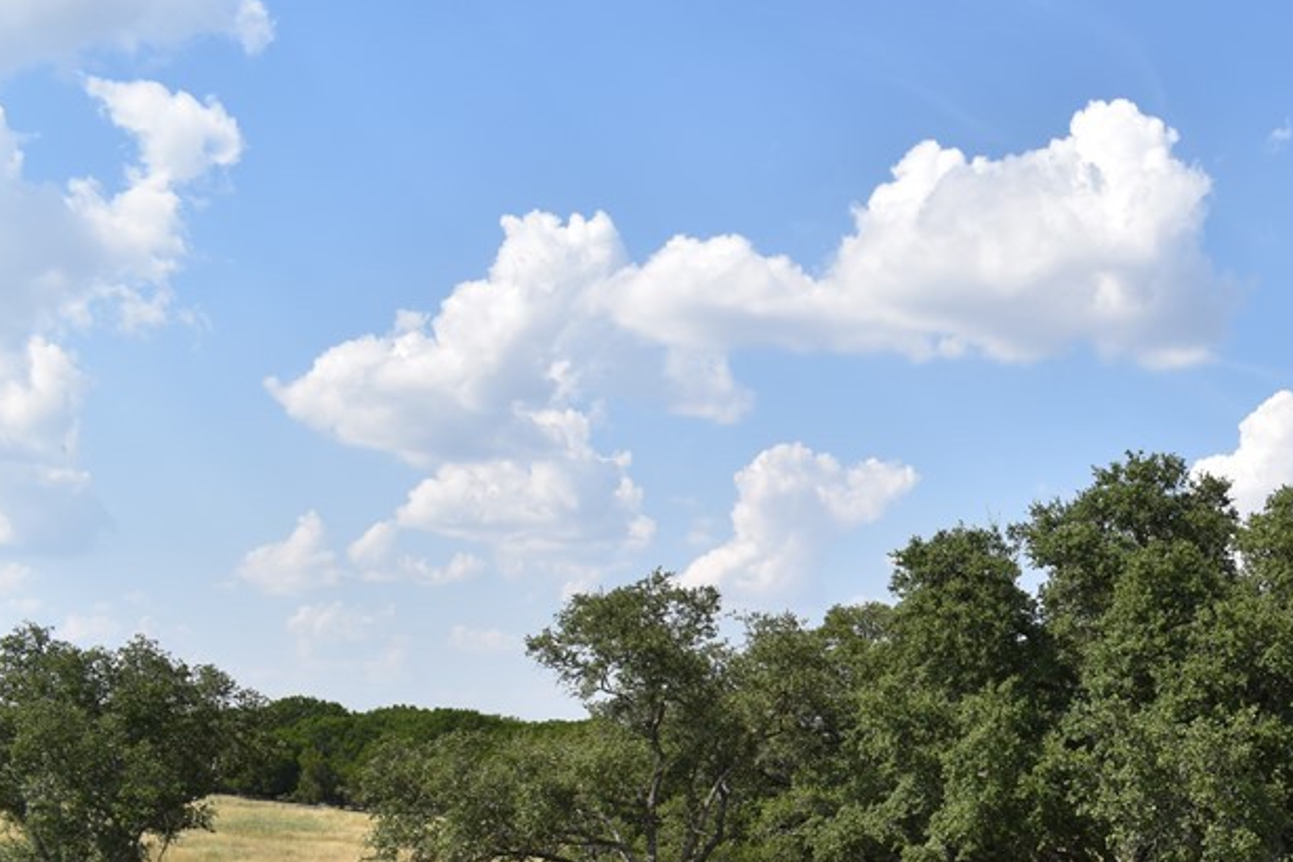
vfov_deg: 25.1
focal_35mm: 53
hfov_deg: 36.0
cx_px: 1068
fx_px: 1903
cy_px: 687
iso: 100
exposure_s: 1/250
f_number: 8
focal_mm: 20
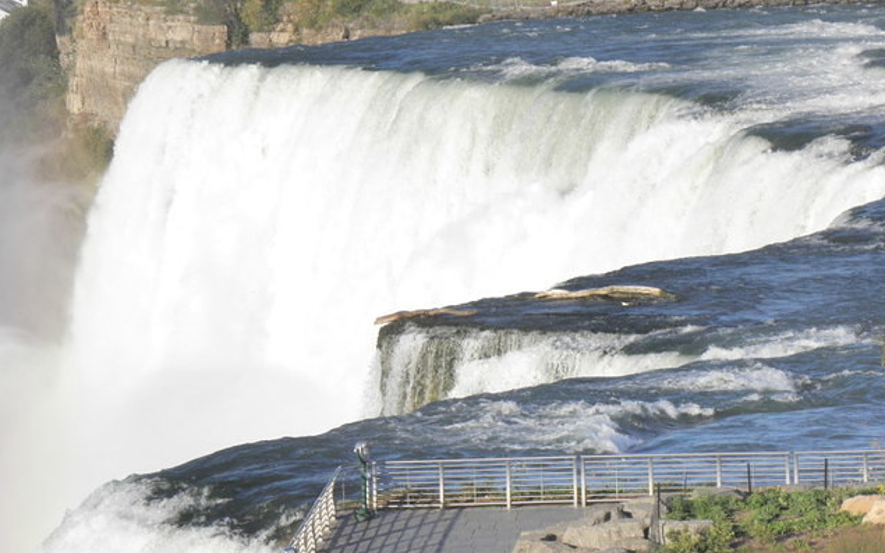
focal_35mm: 172
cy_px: 301
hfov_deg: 12.2
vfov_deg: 7.6
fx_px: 4149
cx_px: 445
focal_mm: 28.82
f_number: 5
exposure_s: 1/640
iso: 100
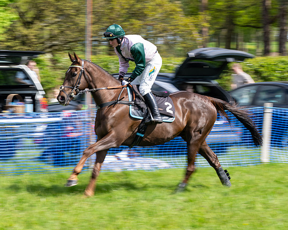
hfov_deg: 11.8
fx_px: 1395
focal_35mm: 164
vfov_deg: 9.4
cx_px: 125
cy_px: 110
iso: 100
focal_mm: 98
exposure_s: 1/100
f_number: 8
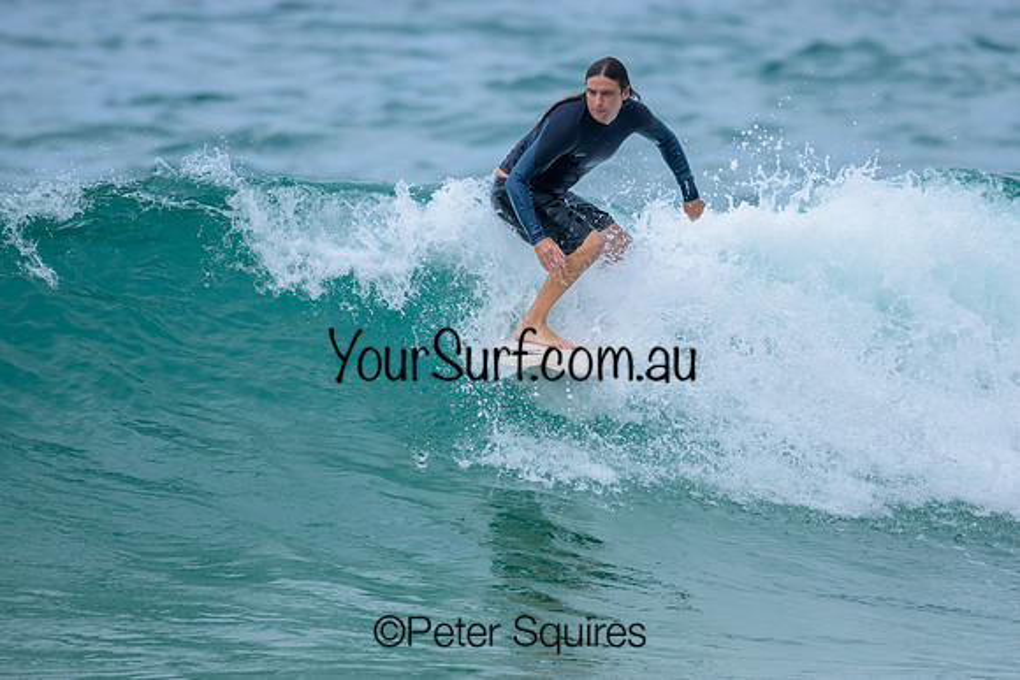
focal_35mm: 960
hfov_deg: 2.1
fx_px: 27193
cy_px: 339
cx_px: 612
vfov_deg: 1.4
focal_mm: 800
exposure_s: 1/2000
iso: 360
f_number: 6.3
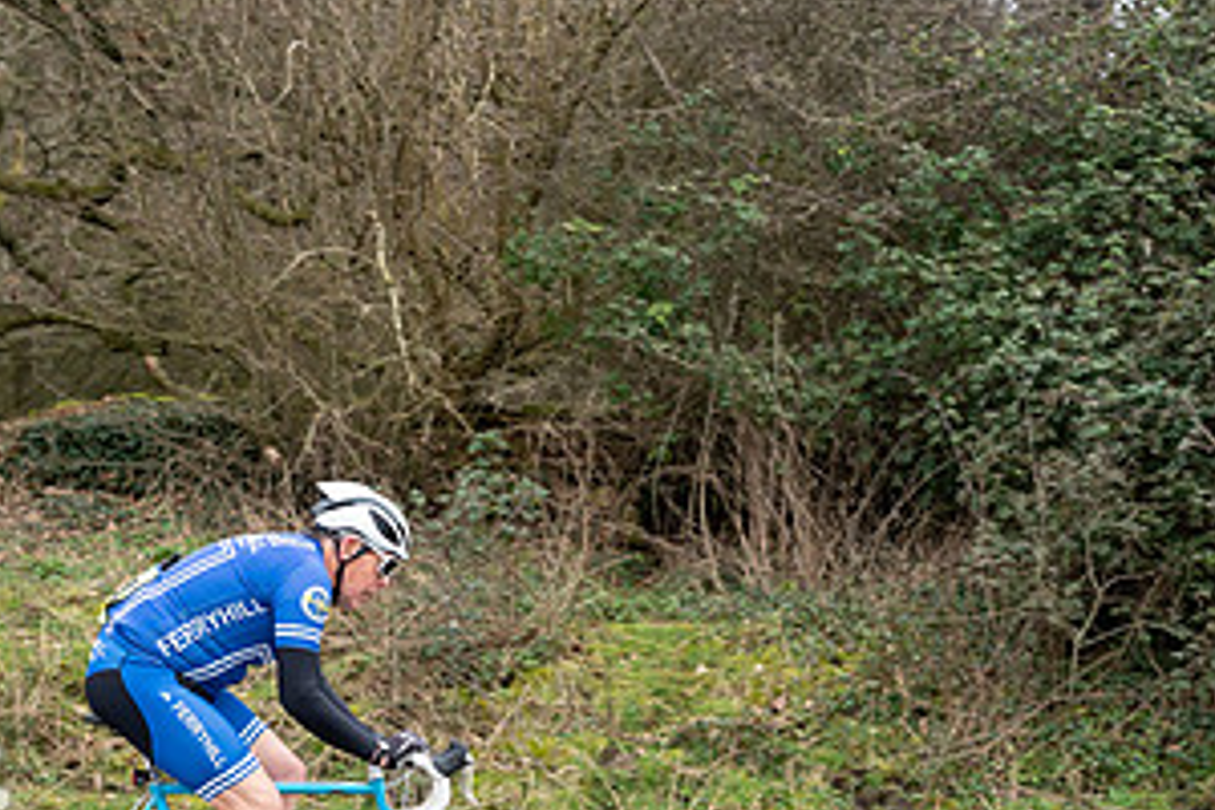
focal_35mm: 122
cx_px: 263
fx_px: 4117
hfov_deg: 16.7
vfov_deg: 11.2
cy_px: 646
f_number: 4.5
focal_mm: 63
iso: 800
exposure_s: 1/1000
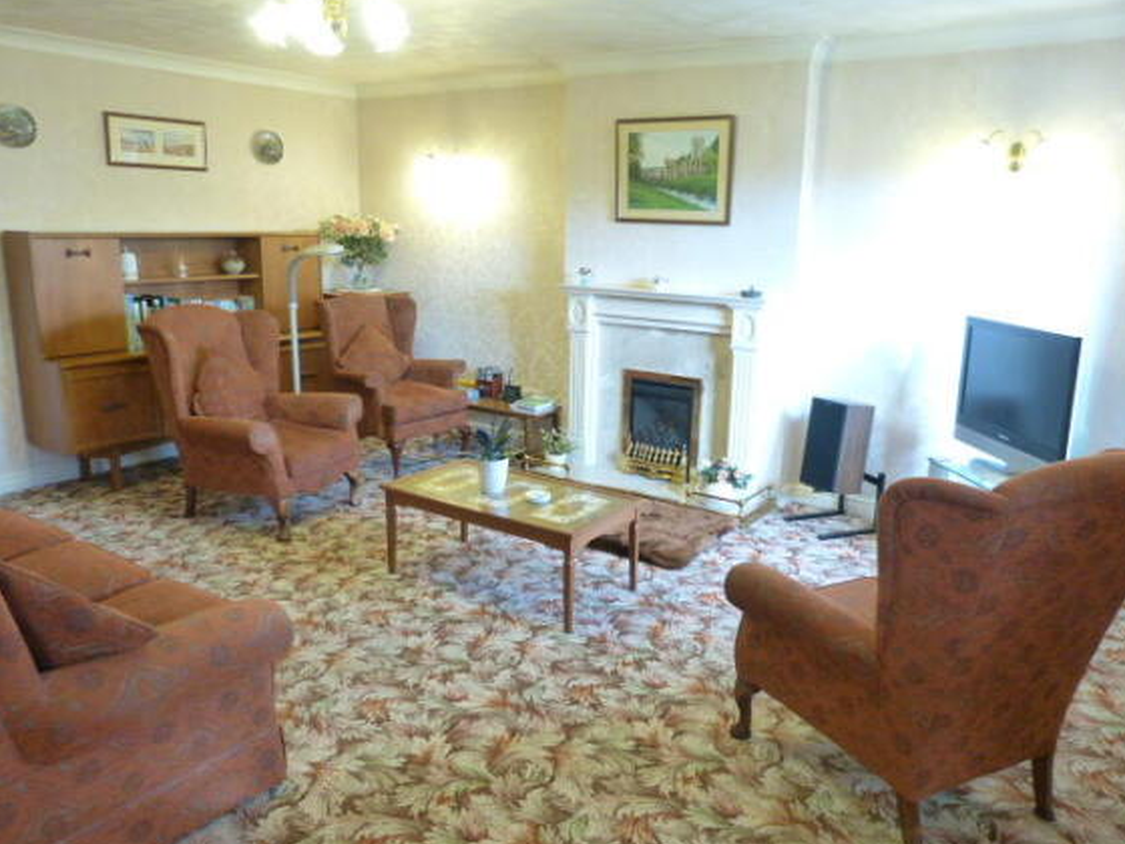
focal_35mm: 26
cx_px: 582
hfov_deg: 67.3
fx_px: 845
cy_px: 427
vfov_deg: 53.1
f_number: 2.8
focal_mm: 4.5
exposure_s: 1/15
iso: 400
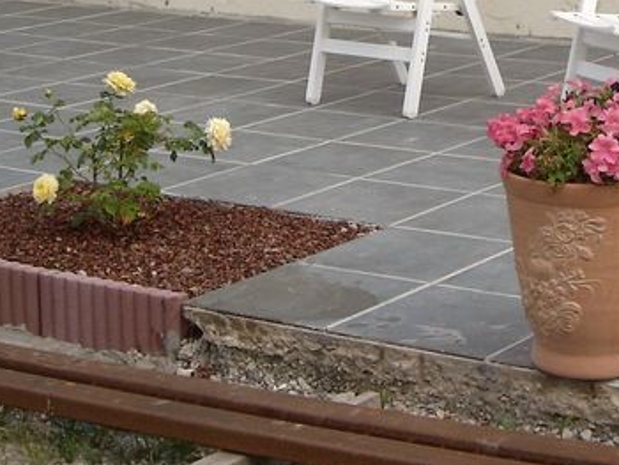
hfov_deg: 19.3
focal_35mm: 100
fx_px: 1789
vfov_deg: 14.1
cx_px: 564
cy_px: -161
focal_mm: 5.7
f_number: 5.6
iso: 64
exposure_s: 1/419
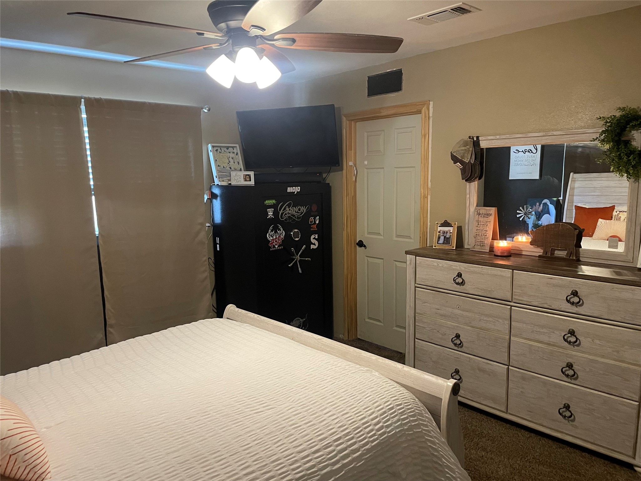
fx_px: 481
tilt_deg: -9.0
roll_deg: +0.9
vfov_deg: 53.1
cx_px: 320
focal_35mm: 26
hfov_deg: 67.3
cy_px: 240
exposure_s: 1/40
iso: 400
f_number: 1.6
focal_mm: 4.2
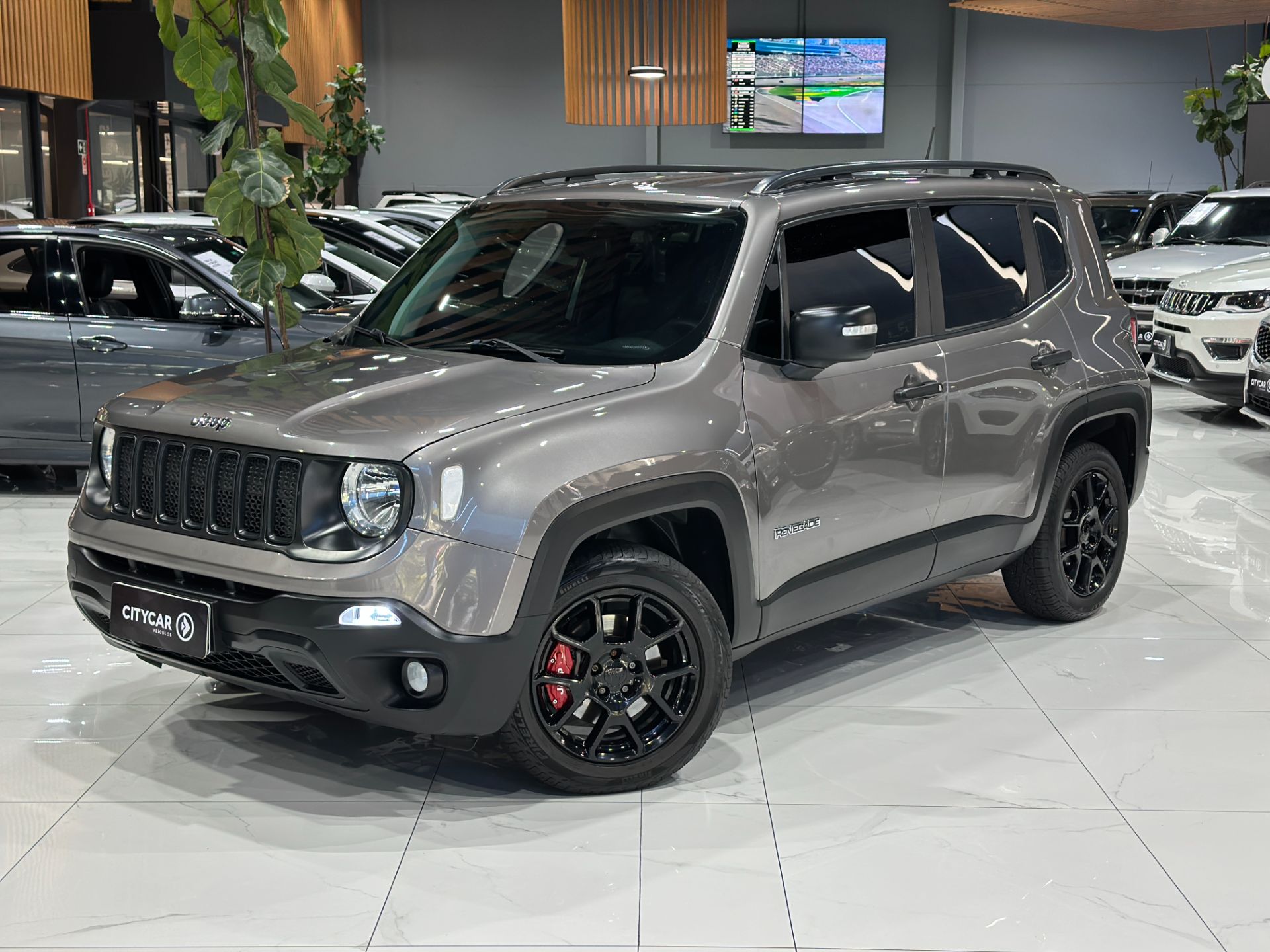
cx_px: 635
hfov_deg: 39.7
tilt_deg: -9.4
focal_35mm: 48
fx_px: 1761
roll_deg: +0.0
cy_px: 476
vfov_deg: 30.3
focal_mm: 6.86
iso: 125
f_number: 1.78
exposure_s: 1/56
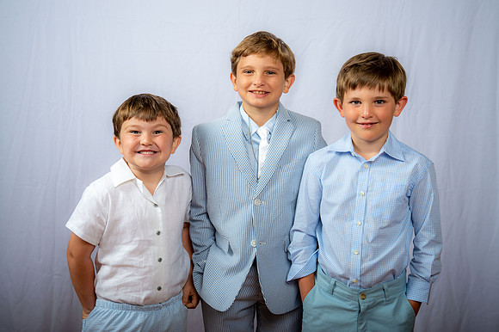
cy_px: 166
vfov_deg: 26.0
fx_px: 720
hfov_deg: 38.2
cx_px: 250
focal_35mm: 52
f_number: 6.3
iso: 250
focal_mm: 52
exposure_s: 1/200
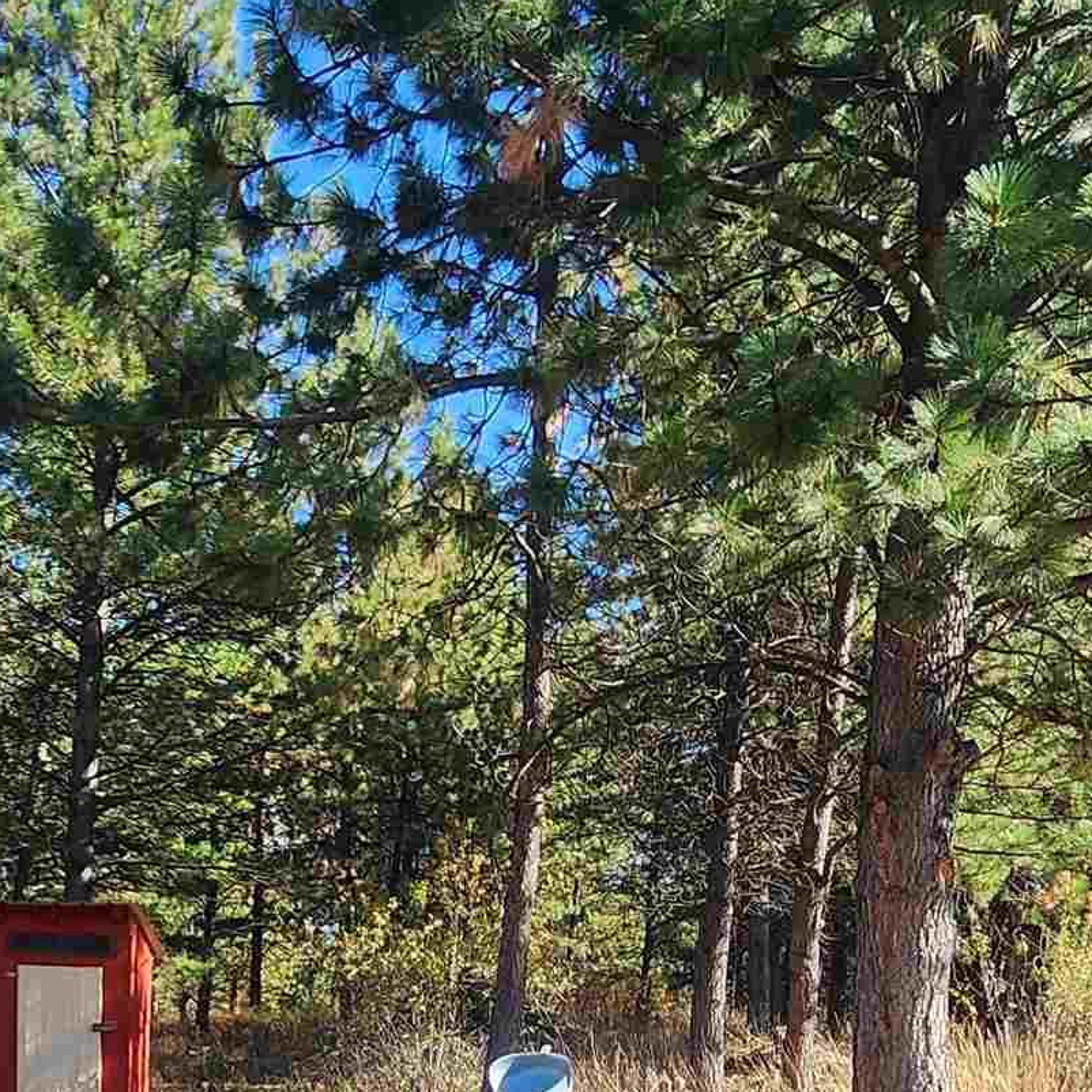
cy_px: 1121
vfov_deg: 34.5
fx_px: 1570
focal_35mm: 44
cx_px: 204
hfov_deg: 36.9
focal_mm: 2.2
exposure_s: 1/643
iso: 50
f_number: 2.2
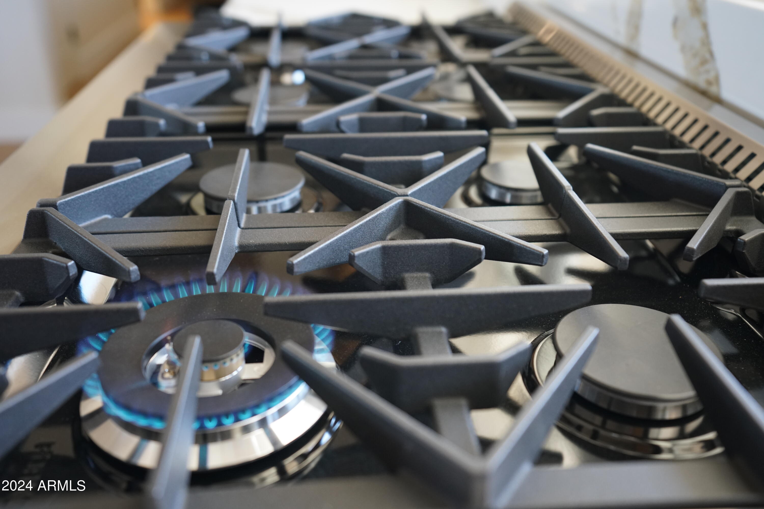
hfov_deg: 54.4
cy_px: 254
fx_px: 743
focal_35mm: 35
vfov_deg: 37.9
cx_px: 382
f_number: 2.8
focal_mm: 35
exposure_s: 1/160
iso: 1600
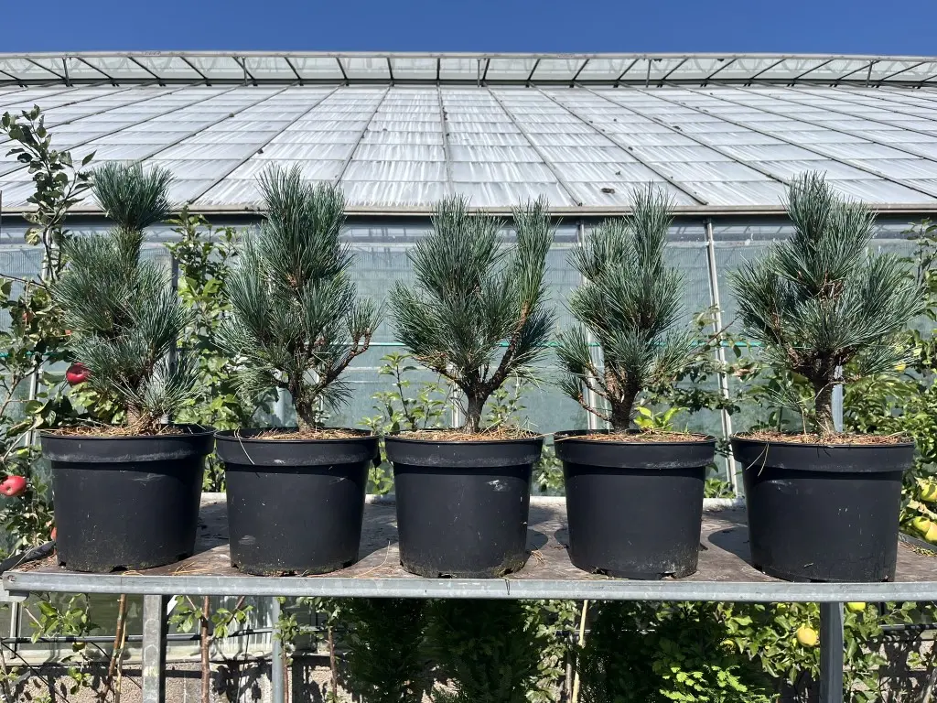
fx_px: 704
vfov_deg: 53.1
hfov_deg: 67.3
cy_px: 352
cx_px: 468
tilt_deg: +1.0
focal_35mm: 26
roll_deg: +0.5
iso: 50
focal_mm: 5.1
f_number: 1.6
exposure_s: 1/3521
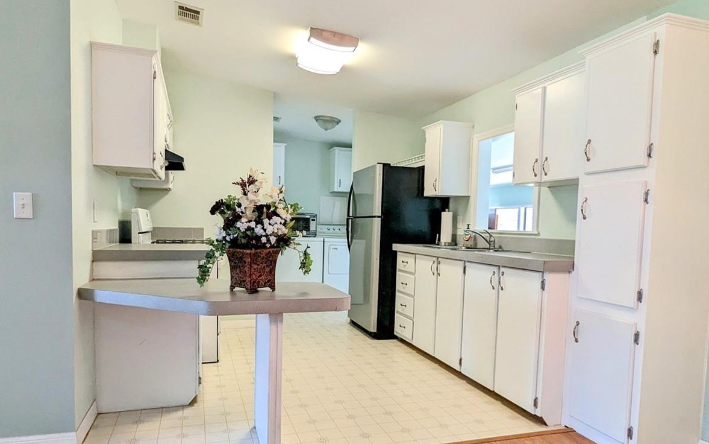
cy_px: 249
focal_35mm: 23
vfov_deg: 52.9
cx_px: 337
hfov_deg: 77.1
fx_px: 444
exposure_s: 1/120
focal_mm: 2.35
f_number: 2.2
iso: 223
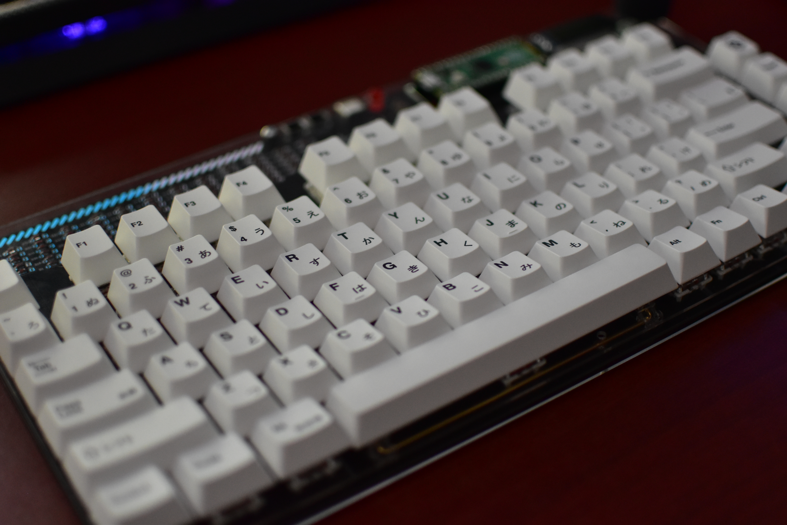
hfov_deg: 37.9
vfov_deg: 25.8
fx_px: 1148
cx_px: 394
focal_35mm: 52
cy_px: 262
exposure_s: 1/160
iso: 1600
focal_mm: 35
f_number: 1.8
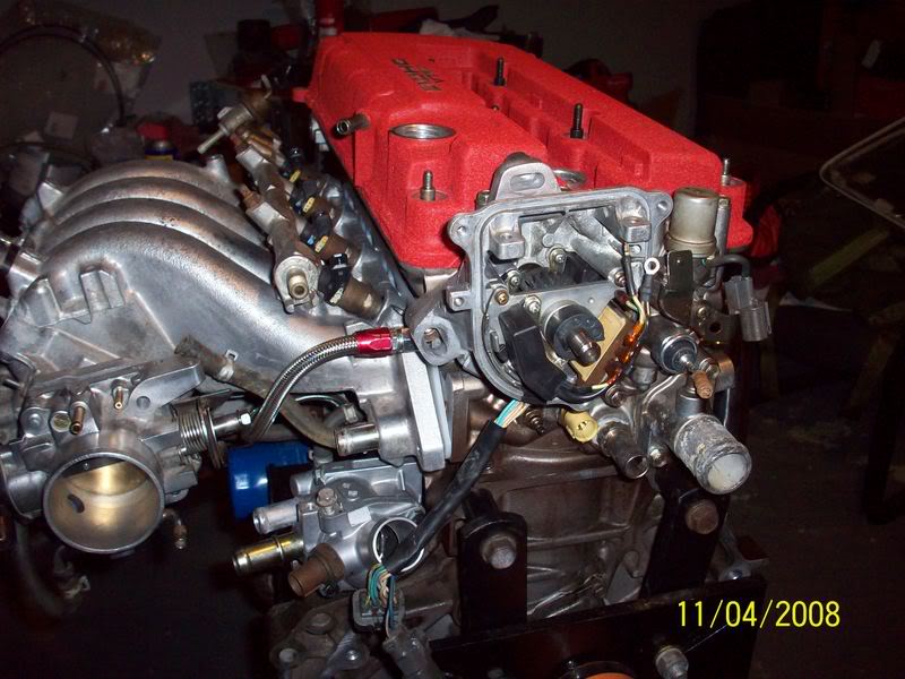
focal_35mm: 37
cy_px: 340
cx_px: 452
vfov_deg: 38.7
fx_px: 967
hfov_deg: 50.1
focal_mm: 6.2
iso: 160
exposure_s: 1/64
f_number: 2.8
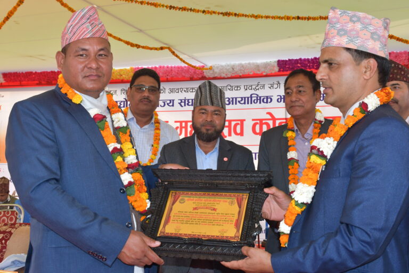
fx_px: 511
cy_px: 136
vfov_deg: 29.9
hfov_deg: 43.6
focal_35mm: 45
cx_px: 204
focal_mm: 30
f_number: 5
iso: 1000
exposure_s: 1/160
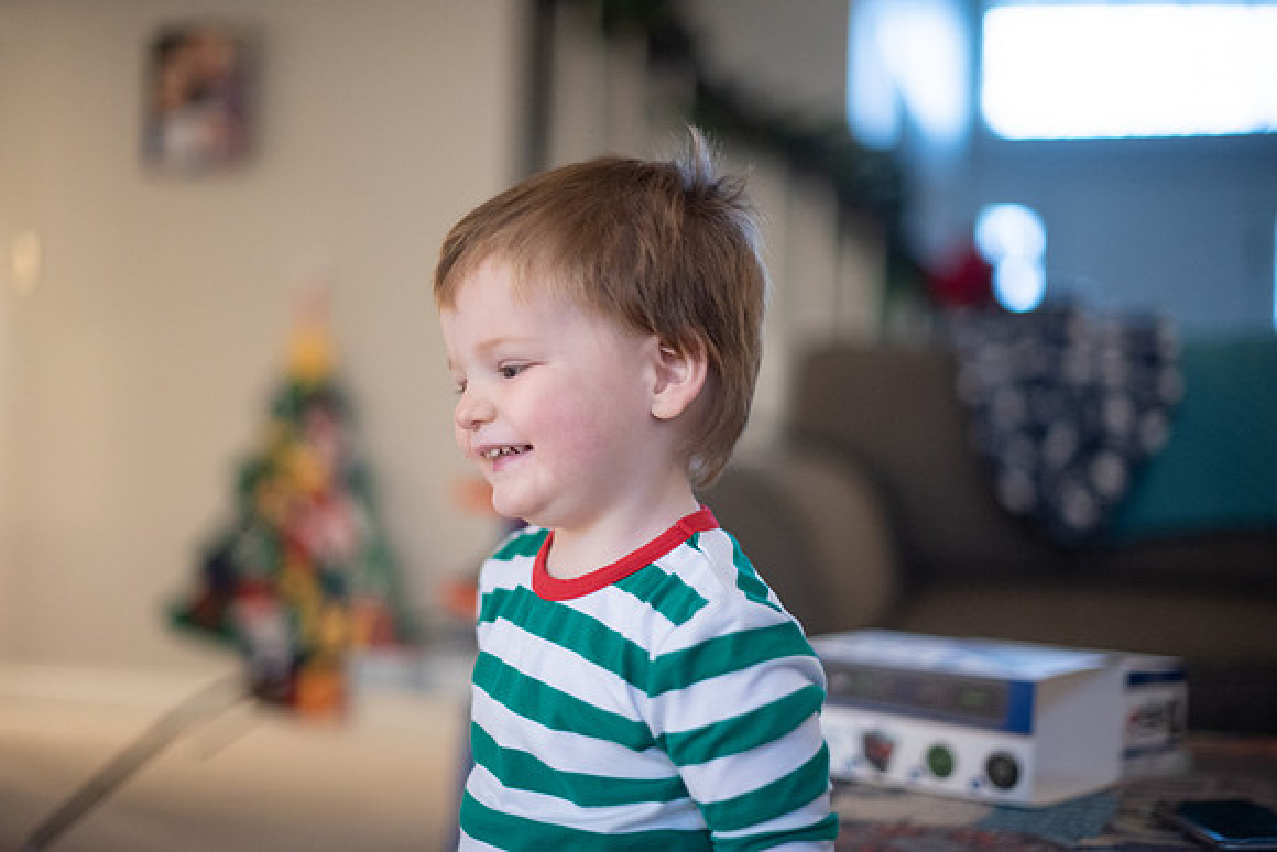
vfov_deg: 27.0
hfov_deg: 39.6
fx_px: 1774
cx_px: 638
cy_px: 426
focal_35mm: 50
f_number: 1.4
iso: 1250
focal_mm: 50
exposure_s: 1/200
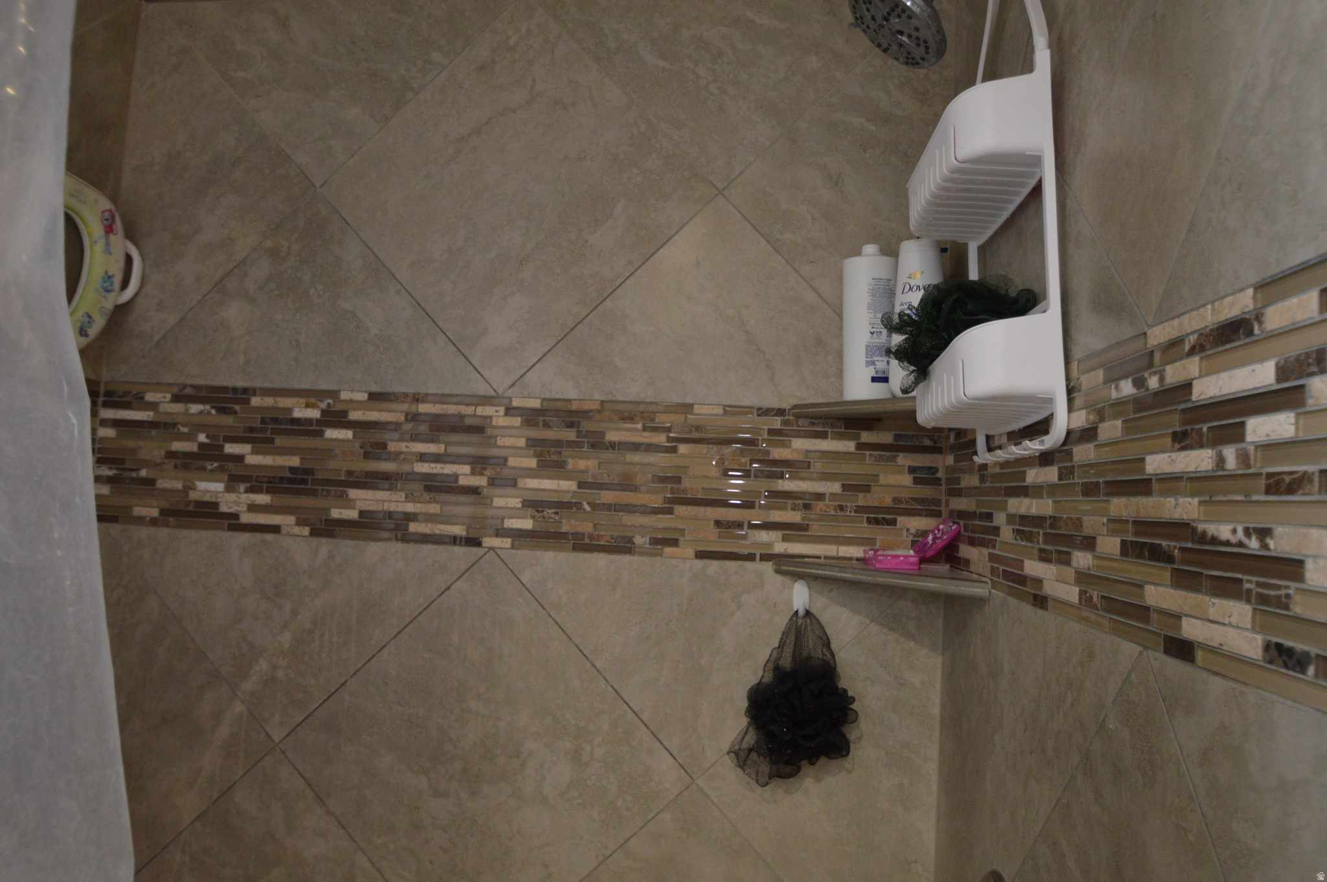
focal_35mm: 24
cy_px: 441
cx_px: 664
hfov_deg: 73.8
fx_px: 884
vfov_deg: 53.1
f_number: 4
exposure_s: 1/60
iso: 1100
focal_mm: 16
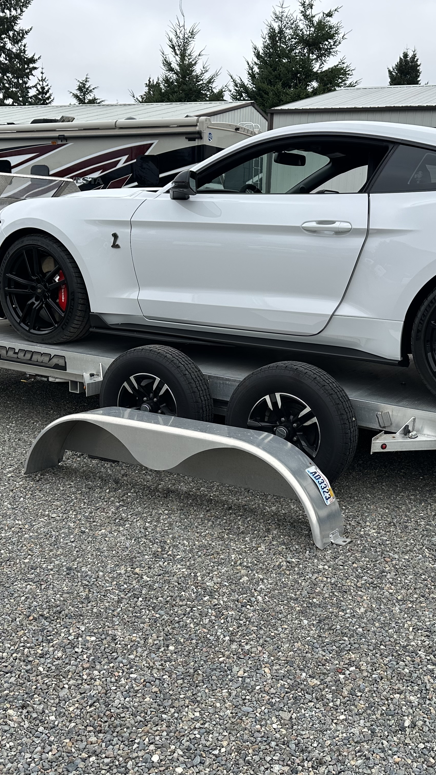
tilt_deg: -12.3
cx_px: 254
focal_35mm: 35
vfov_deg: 56.6
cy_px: 388
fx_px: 719
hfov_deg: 33.6
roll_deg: -2.1
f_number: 1.78
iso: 80
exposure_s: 1/2732
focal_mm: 6.86
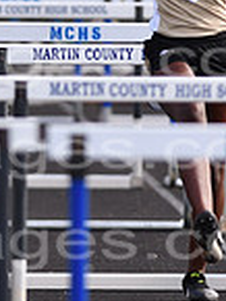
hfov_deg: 0.9
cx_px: -158
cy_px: 18
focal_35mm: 1728
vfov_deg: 1.1
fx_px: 15020
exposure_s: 1/2000
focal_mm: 300
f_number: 4
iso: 400
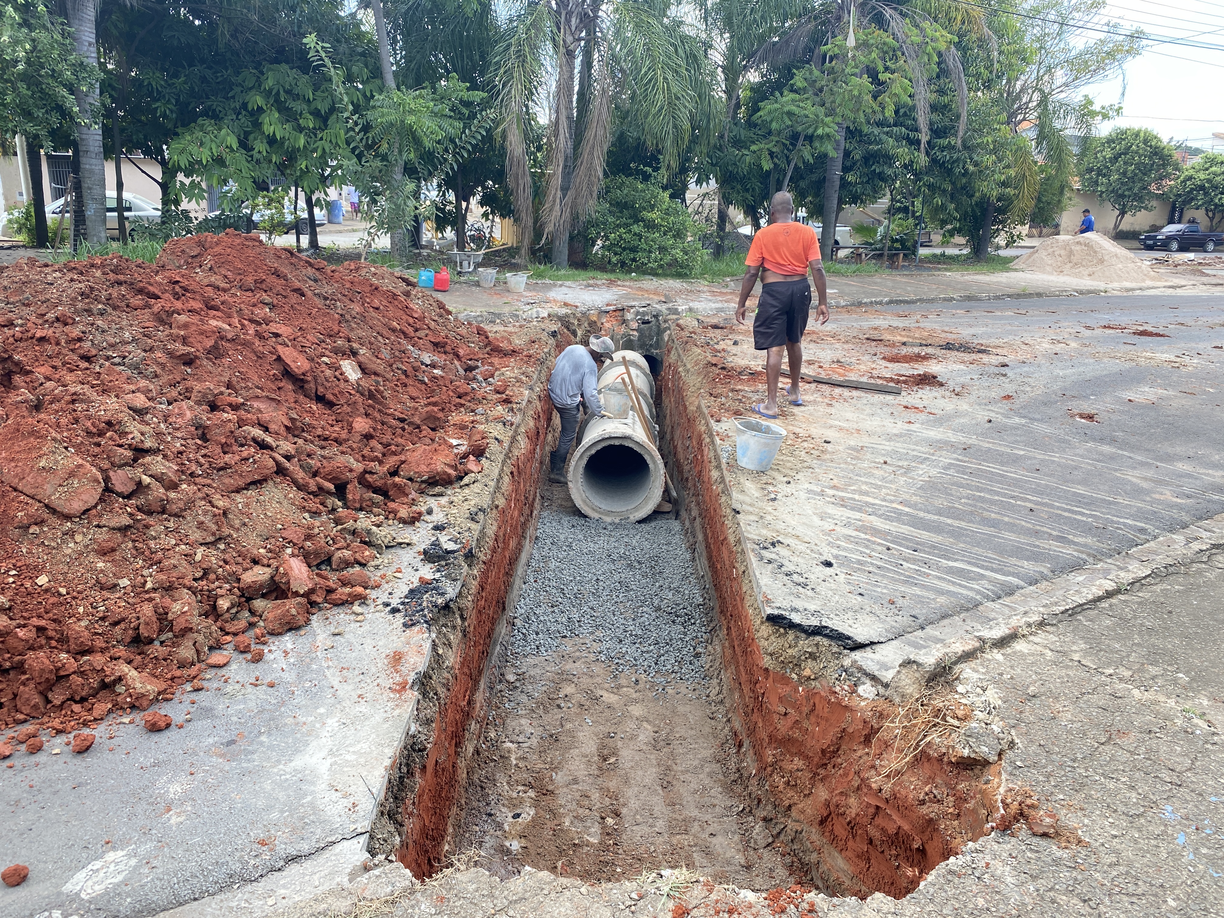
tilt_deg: -13.9
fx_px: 919
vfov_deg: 53.1
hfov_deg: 67.3
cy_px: 459
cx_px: 612
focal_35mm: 26
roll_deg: -2.1
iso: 32
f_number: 1.8
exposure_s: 1/175
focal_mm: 4.25
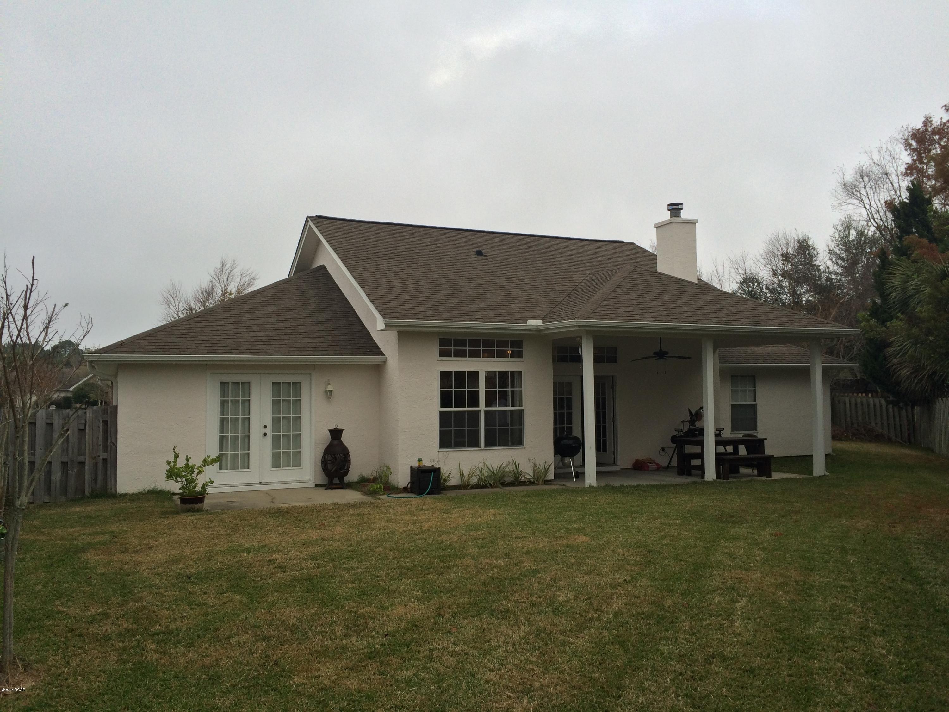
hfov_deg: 61.7
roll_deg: +0.3
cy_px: 356
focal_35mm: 29
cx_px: 474
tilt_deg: +1.6
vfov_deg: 48.2
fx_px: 795
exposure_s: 1/253
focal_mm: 4.15
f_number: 2.2
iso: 32
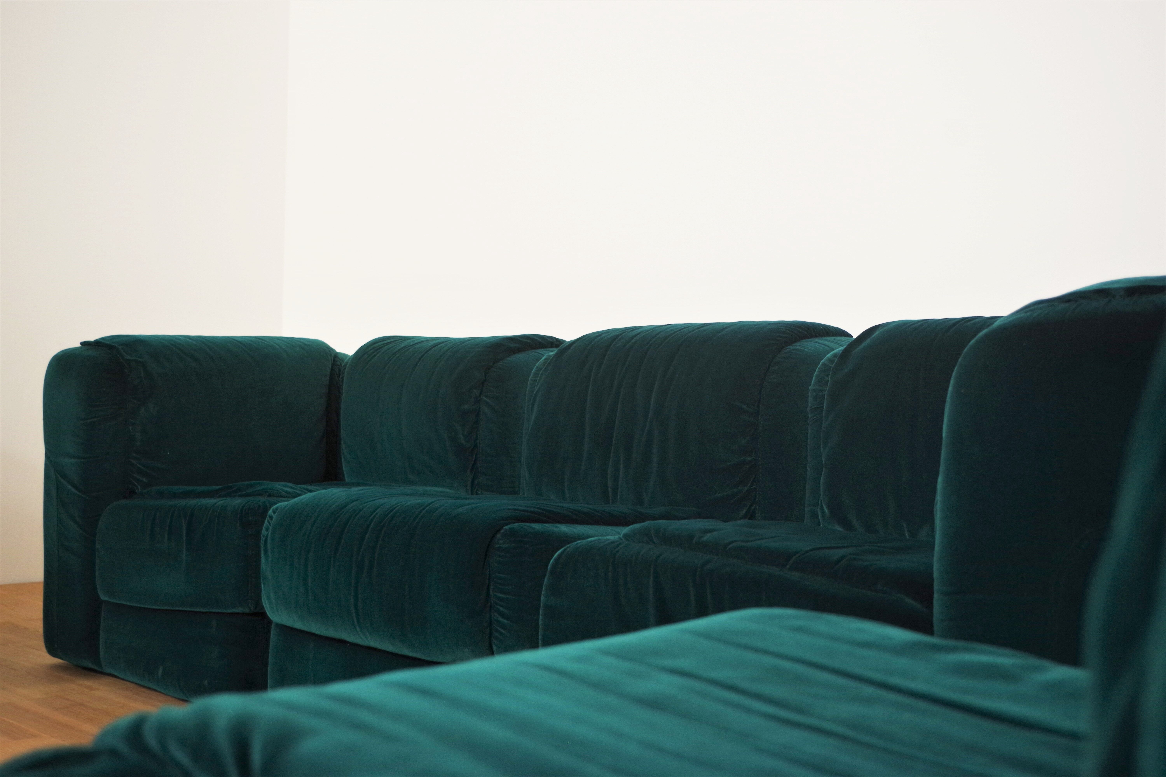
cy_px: 388
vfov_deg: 31.9
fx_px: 1360
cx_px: 583
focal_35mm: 42
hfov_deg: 46.4
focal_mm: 28.13
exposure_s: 1/60
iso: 800
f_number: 4
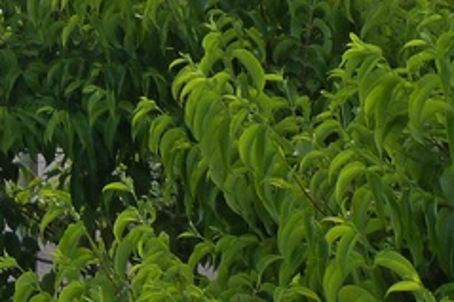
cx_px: -351
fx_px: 1374
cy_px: -357
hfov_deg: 16.0
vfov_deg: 11.1
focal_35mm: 109
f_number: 4
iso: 160
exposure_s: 1/160
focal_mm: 4.5
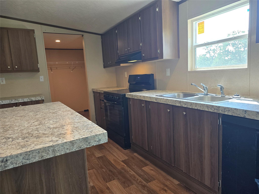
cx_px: 130
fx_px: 172
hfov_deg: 73.9
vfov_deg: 58.9
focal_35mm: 23
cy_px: 97
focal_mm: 6.3
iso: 160
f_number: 1.7
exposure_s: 1/120
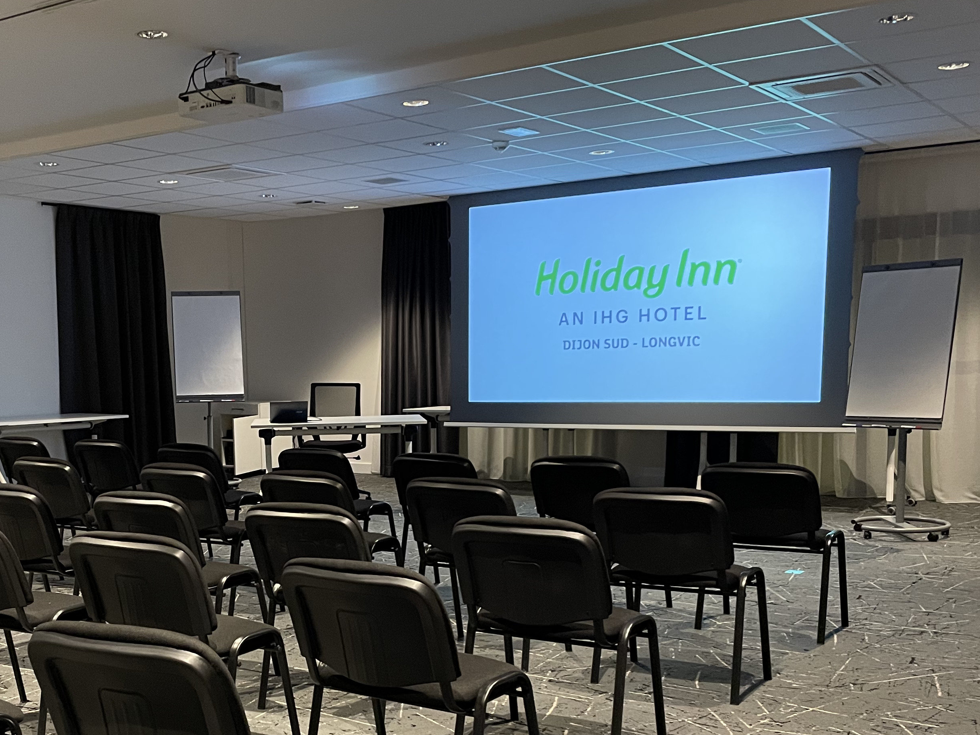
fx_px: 1217
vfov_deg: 32.9
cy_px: 552
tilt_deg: -9.4
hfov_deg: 43.1
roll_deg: +1.5
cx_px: 307
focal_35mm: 43
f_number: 1.6
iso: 500
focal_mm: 4.2
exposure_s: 1/41
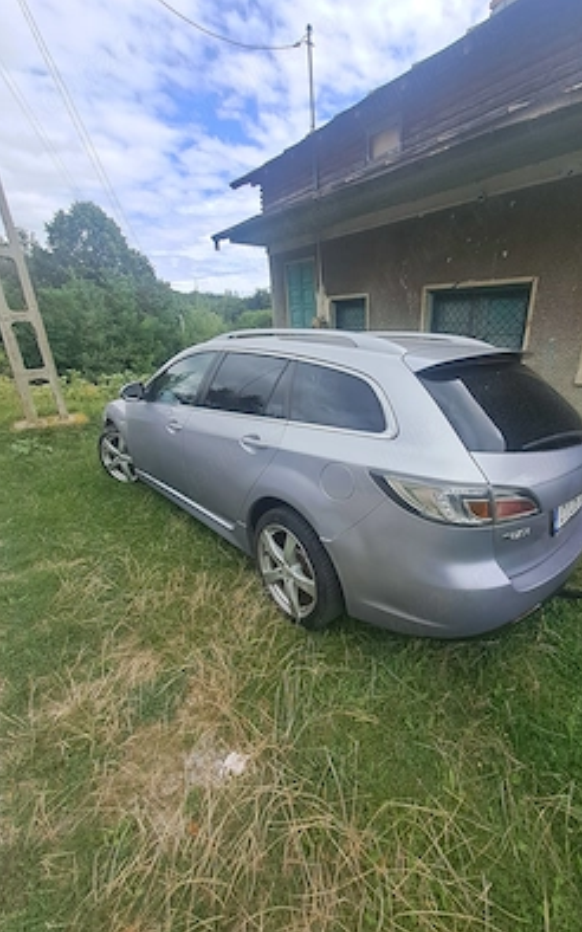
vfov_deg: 105.3
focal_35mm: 14
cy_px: 471
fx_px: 356
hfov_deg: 77.8
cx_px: 345
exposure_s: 1/1202
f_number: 2.2
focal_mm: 1.42
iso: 40
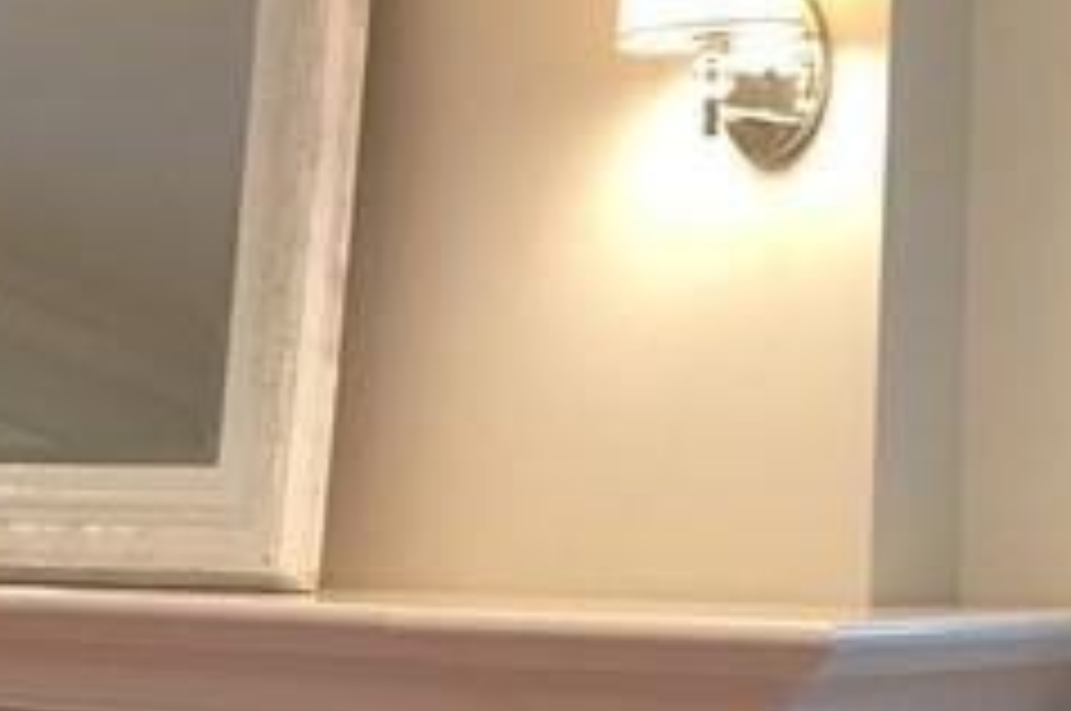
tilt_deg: -5.8
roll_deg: -1.6
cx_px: 9
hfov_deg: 15.5
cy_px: 855
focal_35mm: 130
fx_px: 3862
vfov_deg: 10.3
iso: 125
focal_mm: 4.15
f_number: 2.2
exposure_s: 1/30
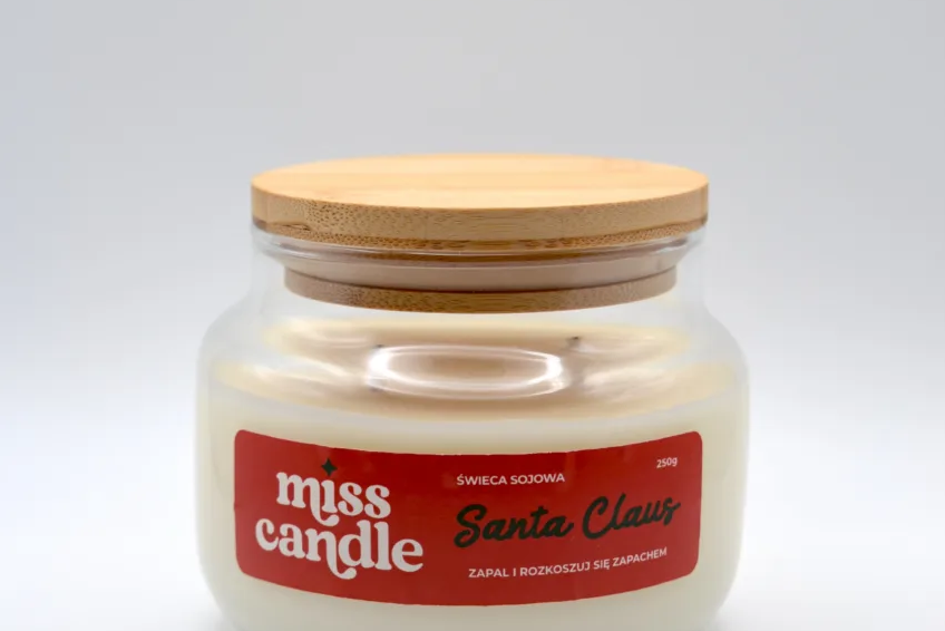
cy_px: 411
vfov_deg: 15.9
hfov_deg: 23.6
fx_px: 2258
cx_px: 474
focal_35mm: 86
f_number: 5.6
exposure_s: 1/60
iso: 100
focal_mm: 38
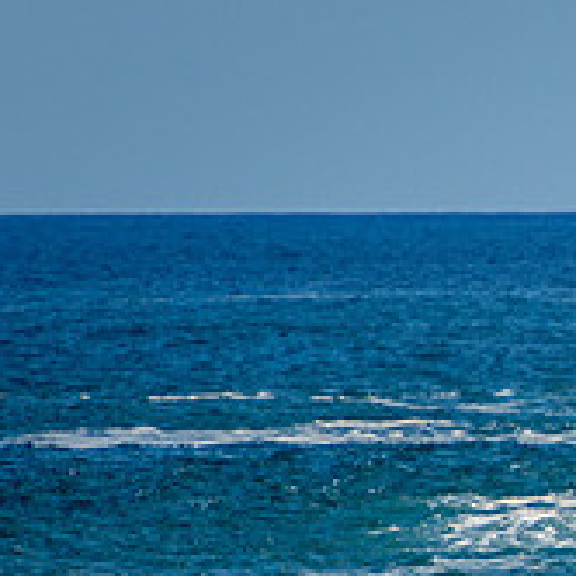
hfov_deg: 0.9
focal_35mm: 1857
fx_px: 34959
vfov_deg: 0.9
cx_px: 975
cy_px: 637
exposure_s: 1/2000
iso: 360
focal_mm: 400
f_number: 5.6
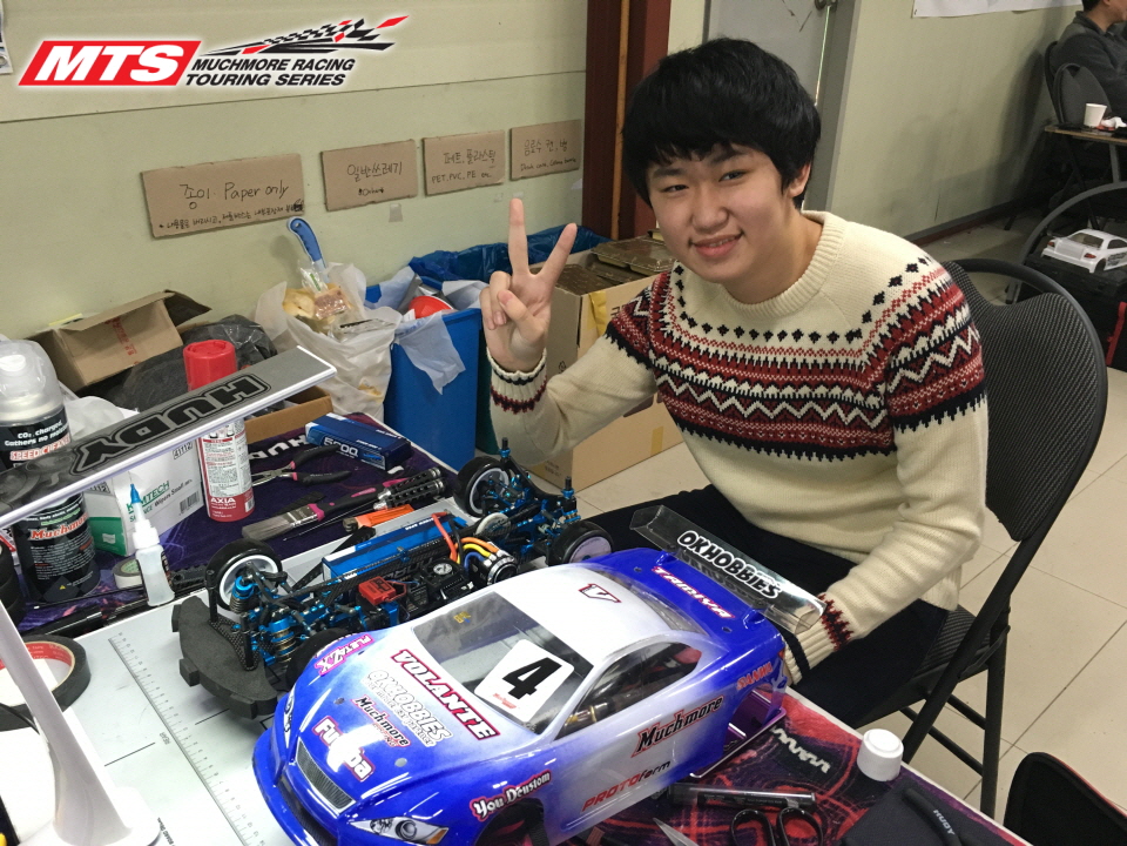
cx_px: 564
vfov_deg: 48.2
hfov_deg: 61.7
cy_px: 423
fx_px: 944
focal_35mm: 29
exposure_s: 1/30
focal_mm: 4.15
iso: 125
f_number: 2.2
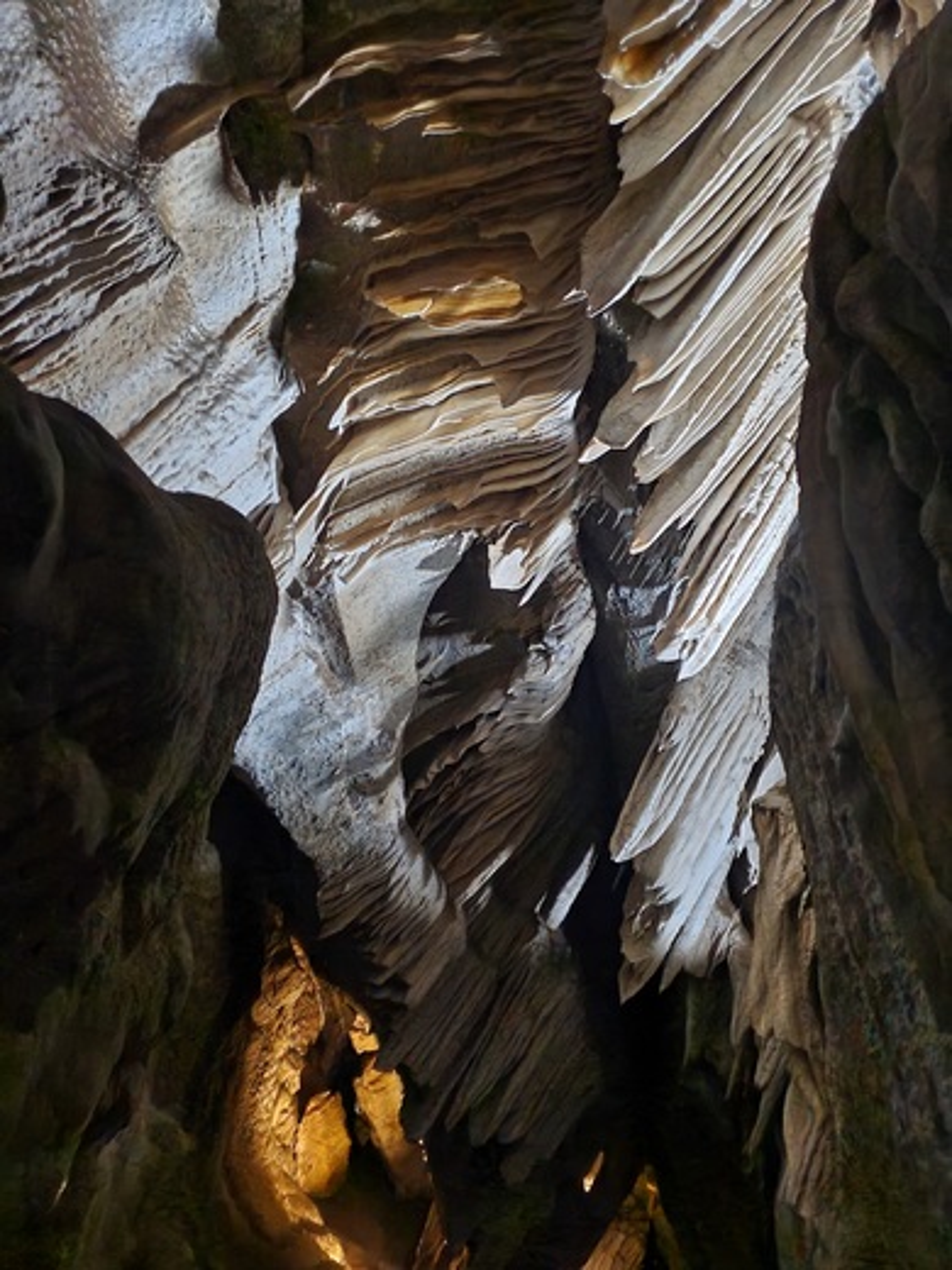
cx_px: 476
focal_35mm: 26
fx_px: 953
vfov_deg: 67.3
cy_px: 635
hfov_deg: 53.1
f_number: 1.5
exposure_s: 1/13
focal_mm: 4.3
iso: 400
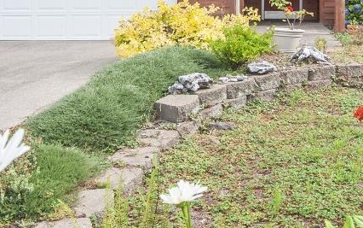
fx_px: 1089
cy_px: -88
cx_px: 258
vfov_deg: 11.5
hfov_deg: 18.8
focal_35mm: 110
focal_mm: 24
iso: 250
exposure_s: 1/180
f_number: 8
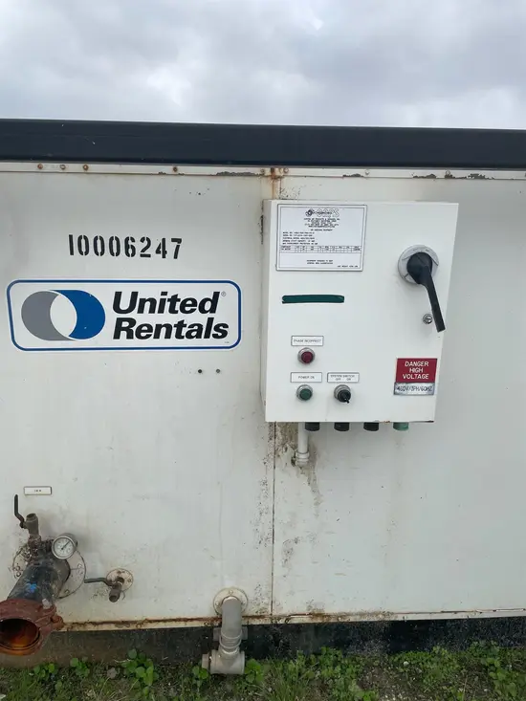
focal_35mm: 26
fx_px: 527
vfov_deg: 67.3
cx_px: 263
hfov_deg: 53.1
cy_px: 350
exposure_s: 1/2132
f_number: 1.6
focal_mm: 4.2
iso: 32
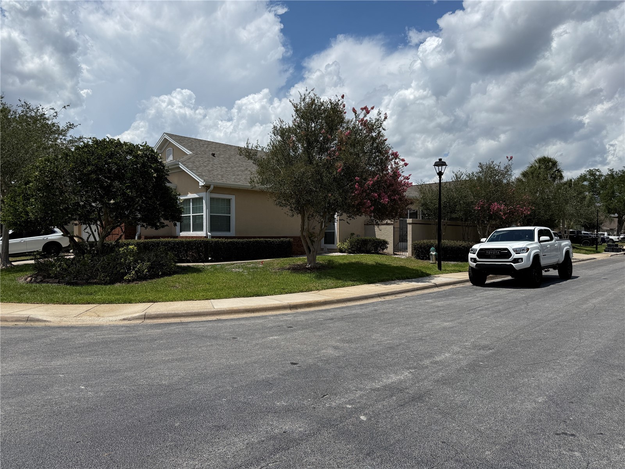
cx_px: 312
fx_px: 433
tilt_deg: +0.0
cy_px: 234
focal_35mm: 24
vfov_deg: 56.8
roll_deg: -0.9
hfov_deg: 71.6
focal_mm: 6.76
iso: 80
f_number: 1.78
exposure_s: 1/9091
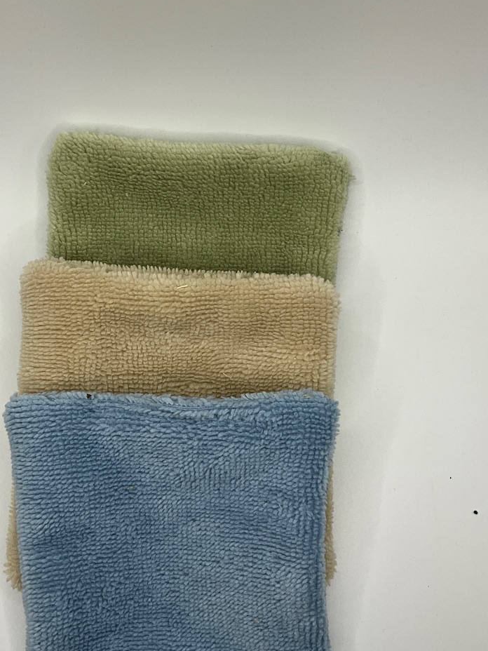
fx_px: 752
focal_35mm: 40
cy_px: 354
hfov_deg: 35.9
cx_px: 224
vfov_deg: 46.7
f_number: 1.8
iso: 20
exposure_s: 1/234
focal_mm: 3
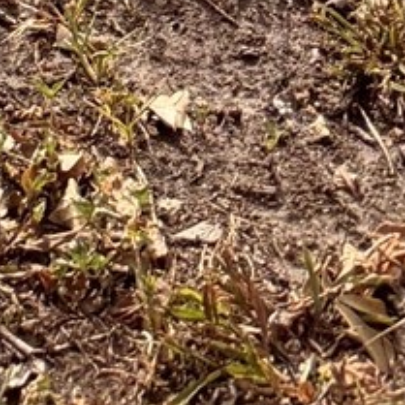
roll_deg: -2.1
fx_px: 2753
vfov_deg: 6.1
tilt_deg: -4.8
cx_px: -448
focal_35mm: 208
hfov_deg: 8.0
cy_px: -1498
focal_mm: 6.76
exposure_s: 1/4673
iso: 100
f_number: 1.78
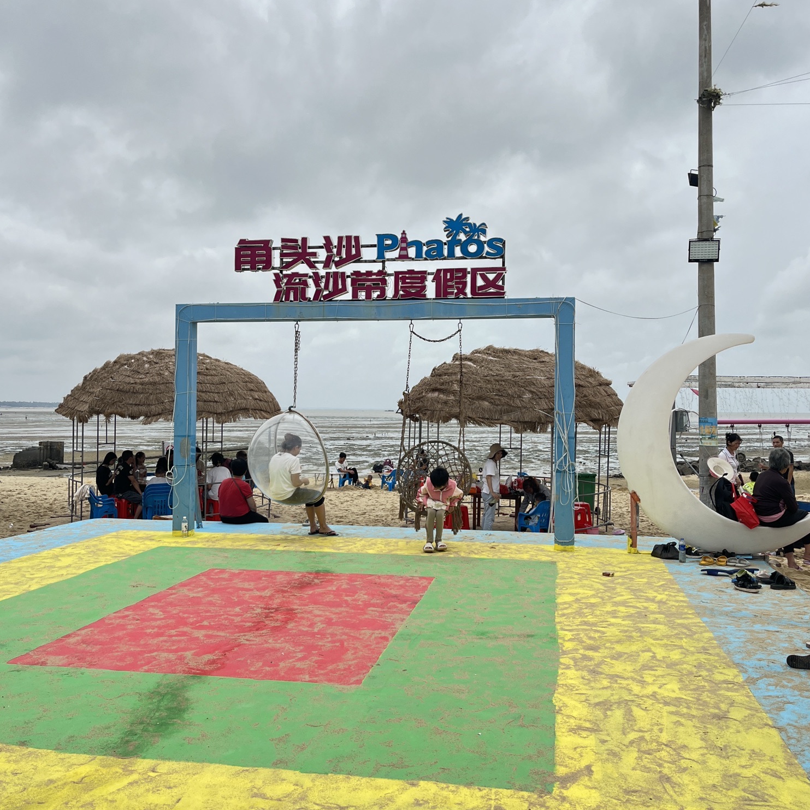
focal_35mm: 31
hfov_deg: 52.5
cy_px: 386
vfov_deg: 52.5
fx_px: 821
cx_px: 405
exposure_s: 1/1695
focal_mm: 5.1
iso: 50
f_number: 1.6
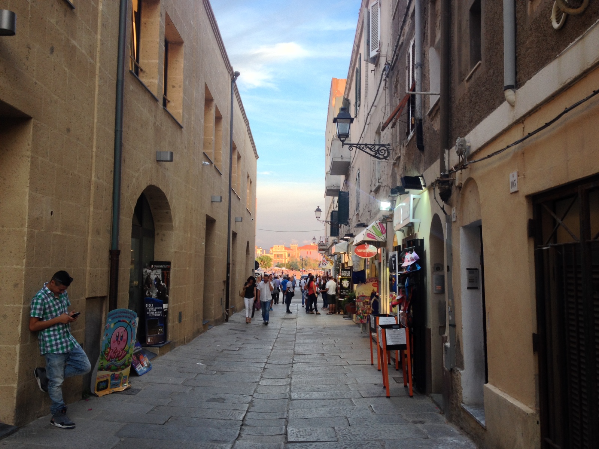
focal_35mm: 35
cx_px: 300
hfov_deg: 52.6
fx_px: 606
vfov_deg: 40.7
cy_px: 224
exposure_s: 1/30
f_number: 2.4
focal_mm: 4.28
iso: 50
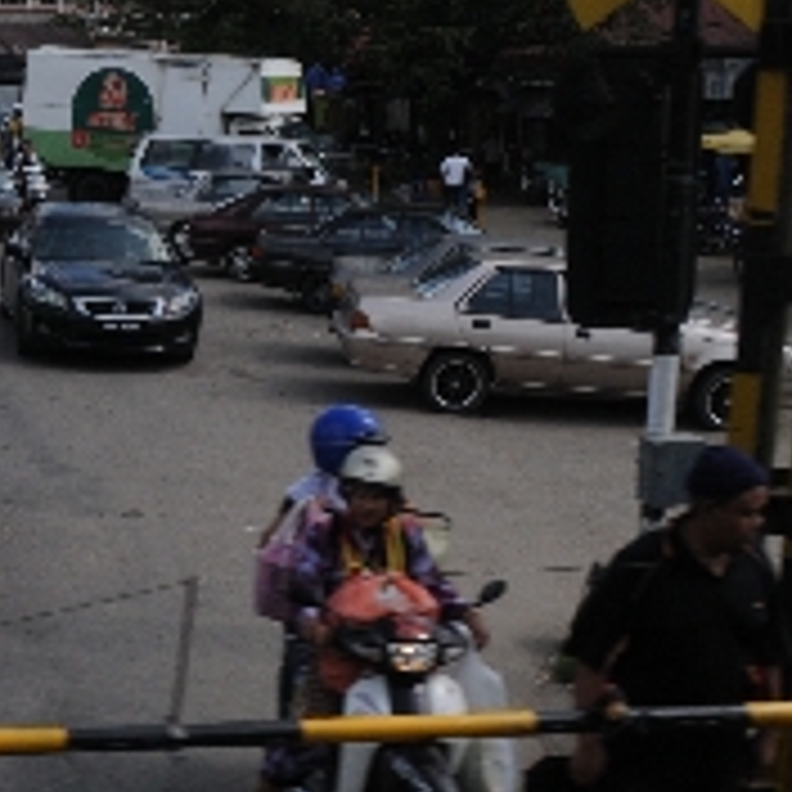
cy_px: 356
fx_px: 1683
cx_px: -126
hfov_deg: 24.3
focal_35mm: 65
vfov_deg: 26.5
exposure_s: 1/320
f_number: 18
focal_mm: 18
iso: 400
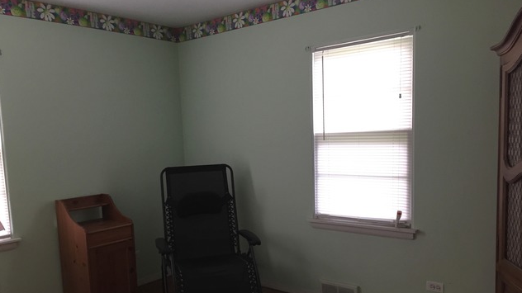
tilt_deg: -8.4
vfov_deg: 36.3
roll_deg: +2.8
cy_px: 193
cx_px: 262
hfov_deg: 61.0
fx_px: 443
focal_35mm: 32
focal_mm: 4.15
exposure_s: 1/30
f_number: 2.2
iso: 80
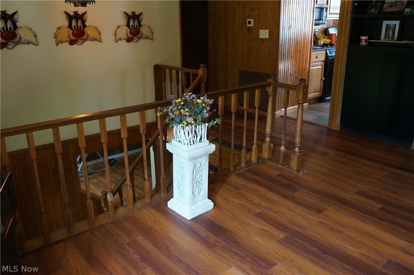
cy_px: 138
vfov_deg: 41.7
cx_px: 207
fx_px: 362
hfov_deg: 59.5
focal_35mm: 32
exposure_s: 1/160
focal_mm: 21
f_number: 4
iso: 3200
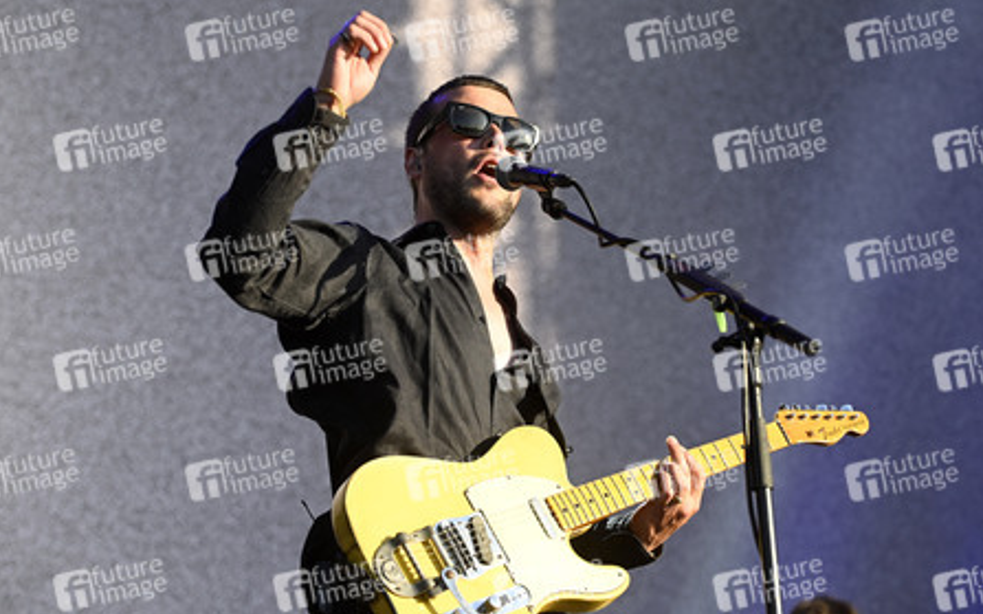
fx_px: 2892
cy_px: 310
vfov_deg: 12.1
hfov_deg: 19.3
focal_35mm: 108
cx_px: 492
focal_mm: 105
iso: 200
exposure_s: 1/500
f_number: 5
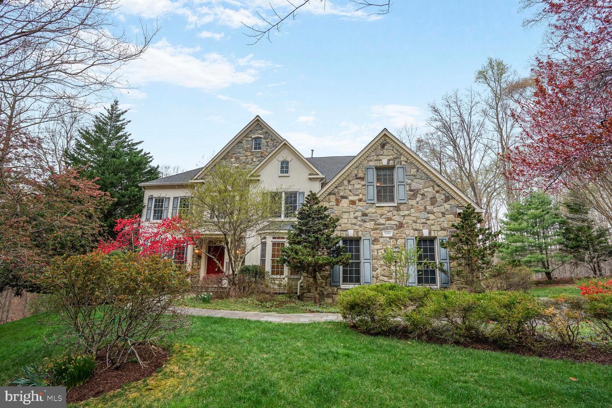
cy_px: 204
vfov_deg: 73.7
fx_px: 272
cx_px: 306
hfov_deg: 96.7
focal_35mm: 16
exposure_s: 1/200
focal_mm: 16
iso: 640
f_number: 8
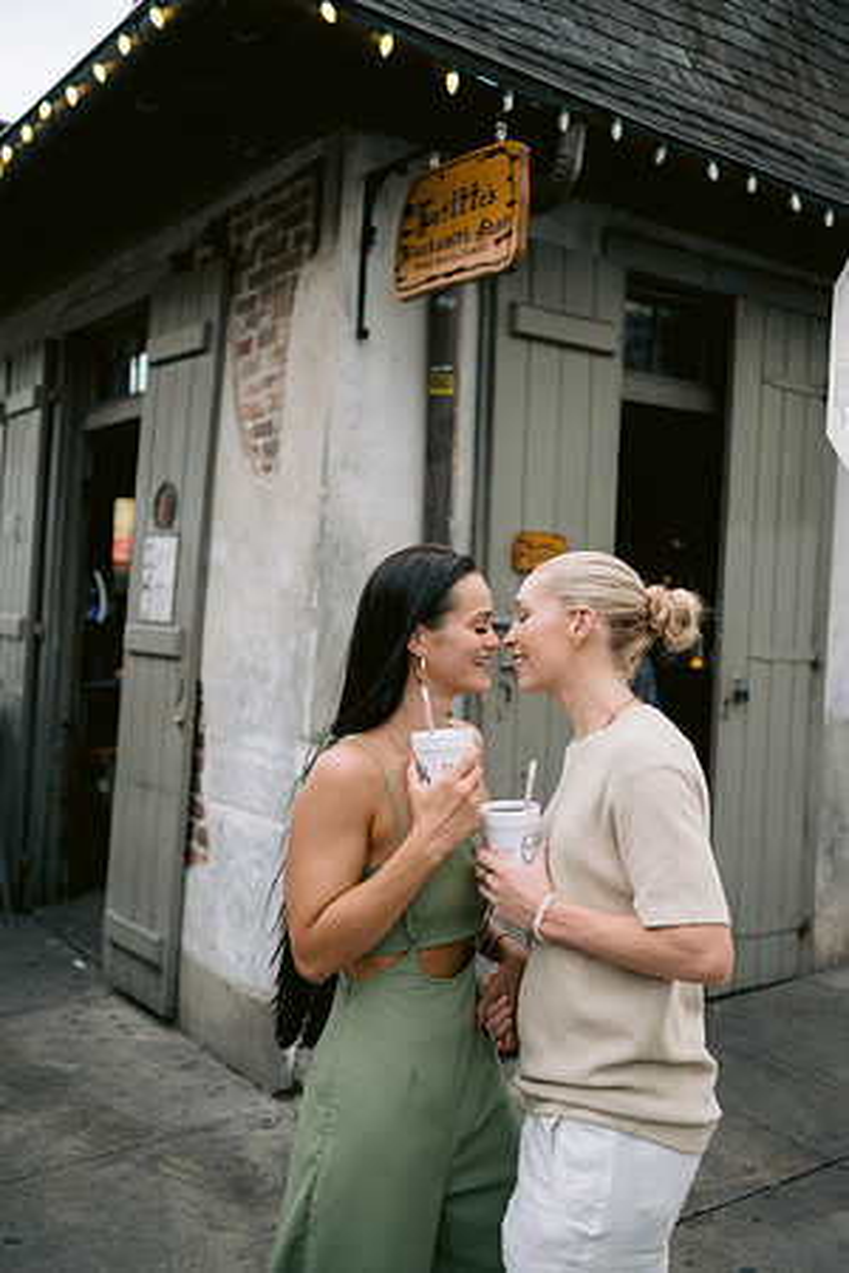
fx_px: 1238
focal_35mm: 35
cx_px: 424
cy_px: 636
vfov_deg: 54.4
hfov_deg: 37.9
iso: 320
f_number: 1.8
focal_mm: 35
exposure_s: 1/320
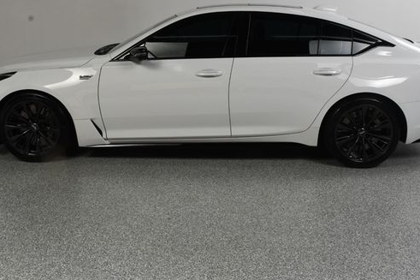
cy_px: 100
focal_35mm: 43
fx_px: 501
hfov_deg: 45.4
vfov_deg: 31.0
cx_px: 218
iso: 100
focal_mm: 22
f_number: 13
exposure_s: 1/160
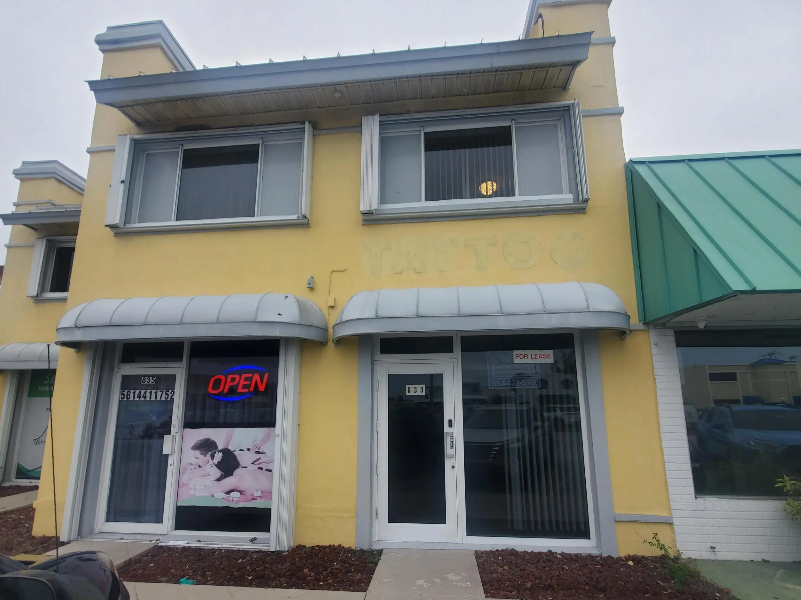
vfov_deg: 81.2
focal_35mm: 15
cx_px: 401
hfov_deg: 98.2
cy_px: 346
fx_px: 347
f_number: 2.2
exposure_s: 1/590
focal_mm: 1.8
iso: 50
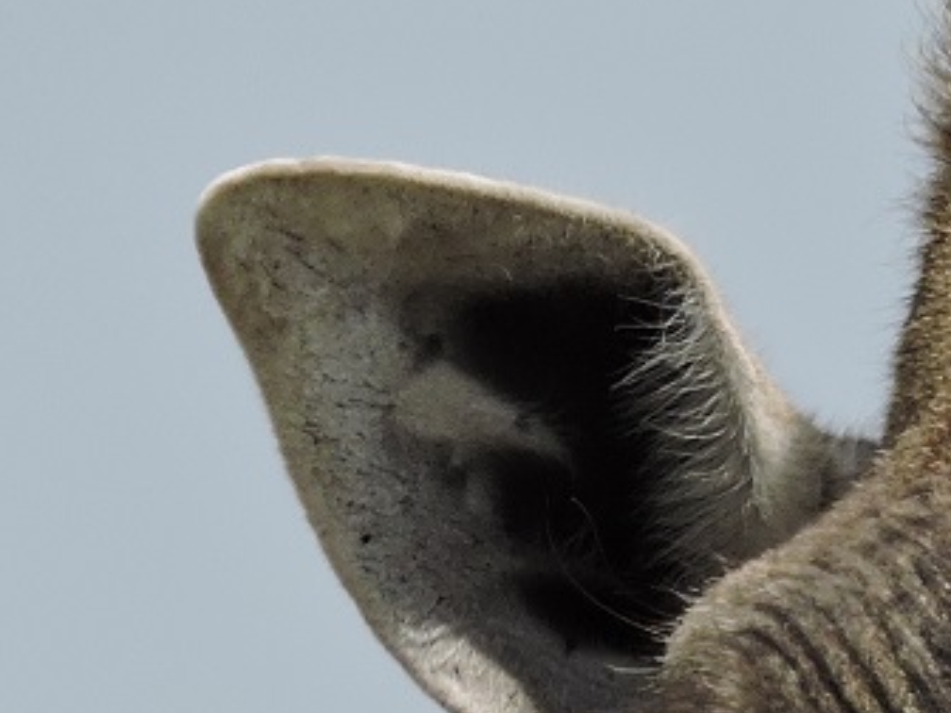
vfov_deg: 0.4
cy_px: 1106
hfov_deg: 0.5
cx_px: 986
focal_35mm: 3839
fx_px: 105468
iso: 100
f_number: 5.6
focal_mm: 143.3
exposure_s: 1/640
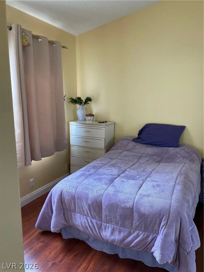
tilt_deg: -10.4
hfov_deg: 49.7
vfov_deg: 63.4
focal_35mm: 28
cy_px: 136
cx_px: 102
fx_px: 220
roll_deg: +1.2
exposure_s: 1/120
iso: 64
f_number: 1.8
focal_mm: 3.99
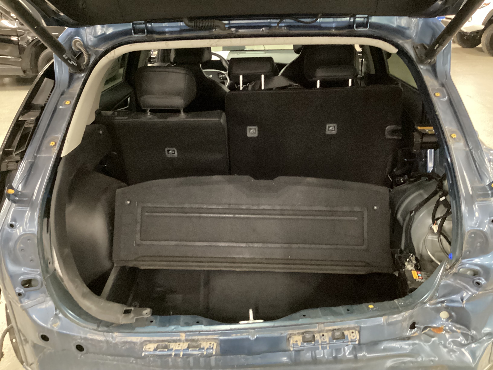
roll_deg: +1.3
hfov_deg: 58.4
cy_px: 185
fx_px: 442
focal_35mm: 31
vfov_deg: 45.4
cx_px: 246
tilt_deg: -26.1
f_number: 2.4
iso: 800
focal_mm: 3.3
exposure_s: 1/17
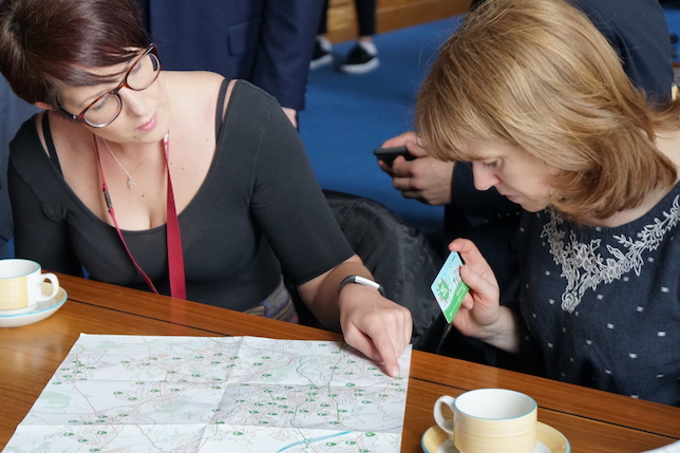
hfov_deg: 23.2
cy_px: 211
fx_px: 1655
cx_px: 273
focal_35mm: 88
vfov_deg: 15.6
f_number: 4
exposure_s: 1/160
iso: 2000
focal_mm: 47
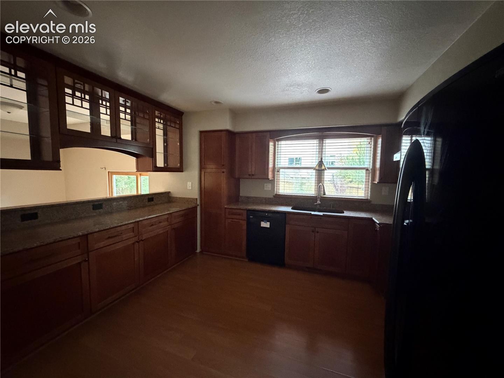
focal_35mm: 14
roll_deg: -0.2
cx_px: 252
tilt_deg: -3.4
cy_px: 189
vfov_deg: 85.7
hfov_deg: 102.1
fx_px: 204
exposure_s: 1/40
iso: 1600
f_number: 2.2
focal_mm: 2.22
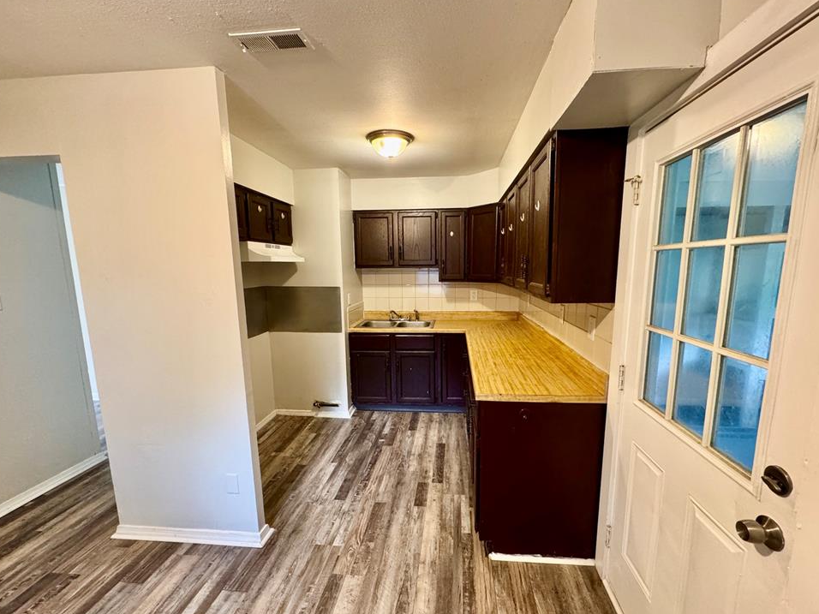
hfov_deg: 98.1
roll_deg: +0.0
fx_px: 355
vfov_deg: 81.7
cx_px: 426
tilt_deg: -9.3
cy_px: 320
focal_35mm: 15
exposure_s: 1/60
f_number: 2.2
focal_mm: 2.22
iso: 500
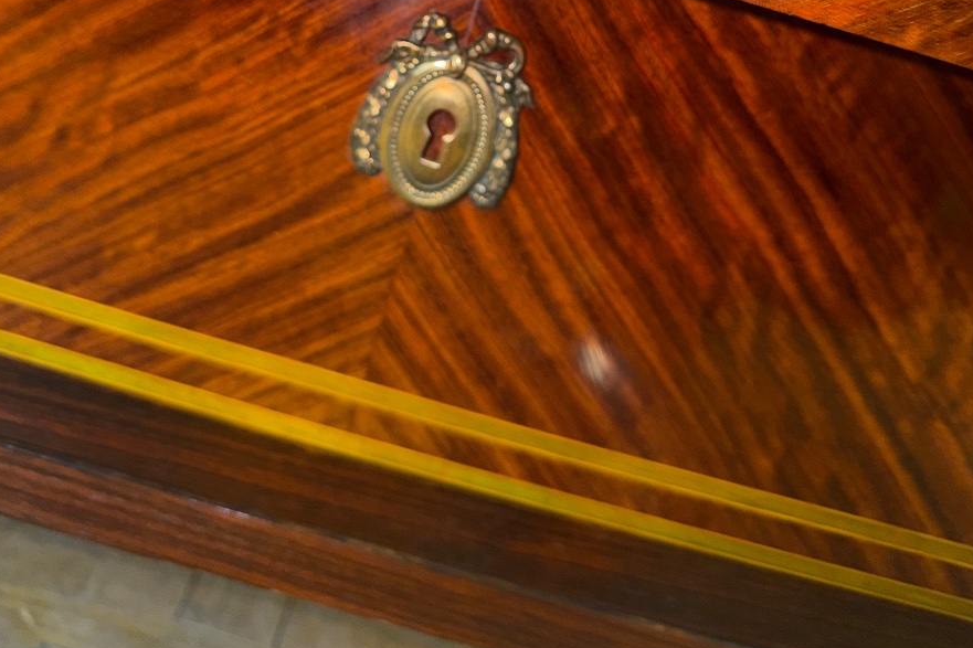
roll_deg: -16.6
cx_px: 490
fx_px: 919
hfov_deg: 55.8
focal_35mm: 34
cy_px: 33
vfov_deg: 35.9
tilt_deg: -7.3
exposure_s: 1/11
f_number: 1.78
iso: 50
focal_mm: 6.76
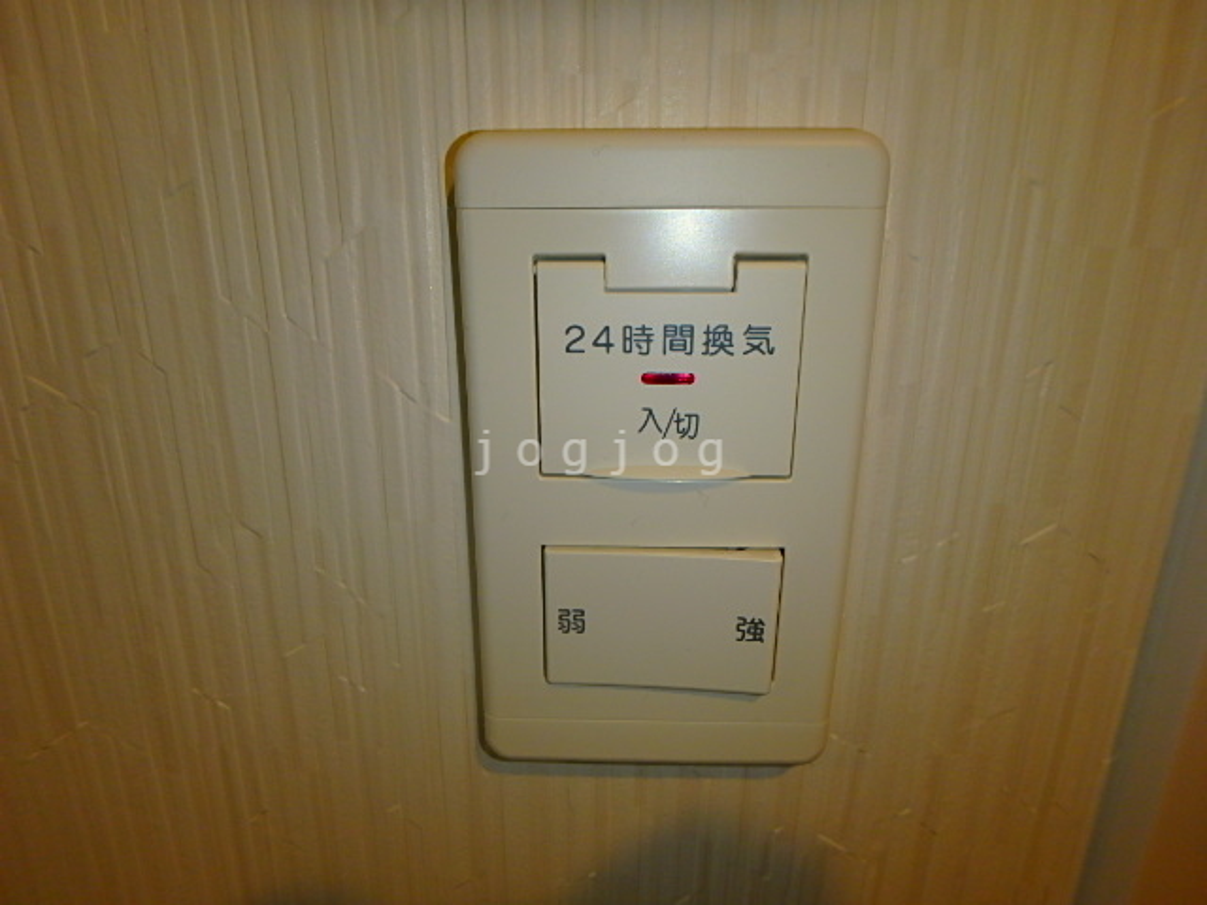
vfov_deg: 63.4
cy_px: 452
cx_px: 604
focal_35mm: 21
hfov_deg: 79.0
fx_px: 732
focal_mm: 3.7
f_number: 3.5
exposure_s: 1/80
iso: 125
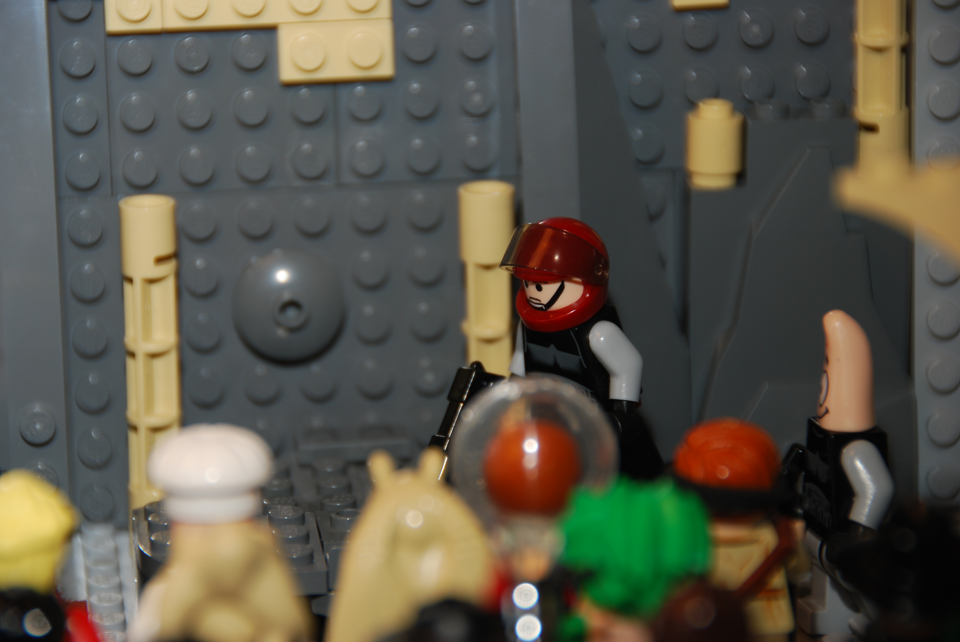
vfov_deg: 4.6
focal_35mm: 300
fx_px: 8010
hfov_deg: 6.9
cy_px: 321
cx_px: 480
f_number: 5.6
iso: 100
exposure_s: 1/125
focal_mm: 200
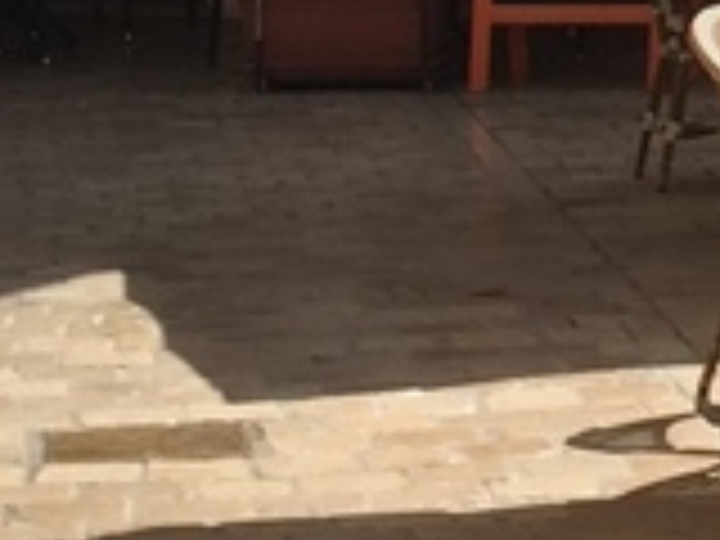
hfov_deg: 8.7
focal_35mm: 217
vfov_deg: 6.7
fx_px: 4514
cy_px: -464
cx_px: 1328
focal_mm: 4.15
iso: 32
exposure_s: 1/1276
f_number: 2.2
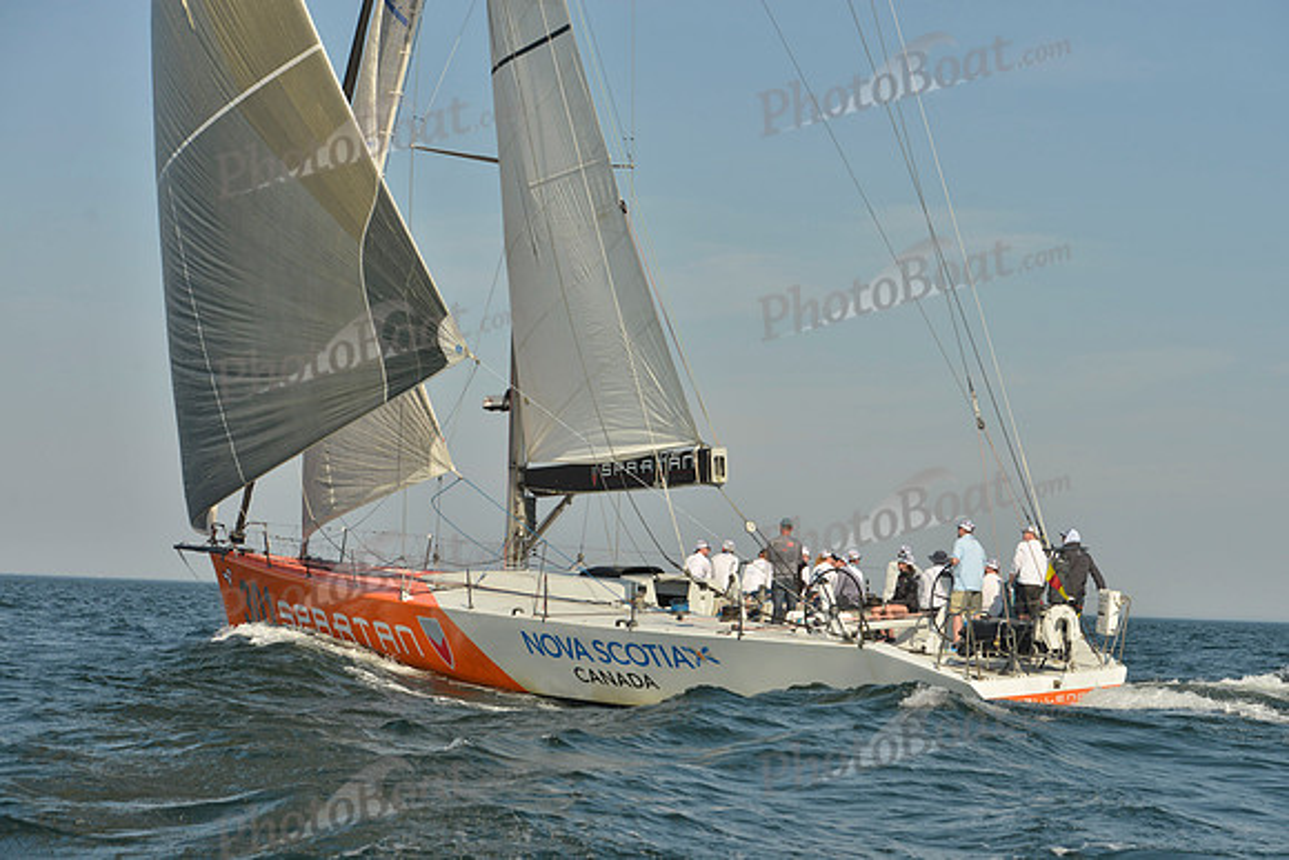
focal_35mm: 70
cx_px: 644
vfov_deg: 19.5
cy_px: 430
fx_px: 2507
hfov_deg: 28.8
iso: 200
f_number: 8
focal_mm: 70
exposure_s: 1/1000
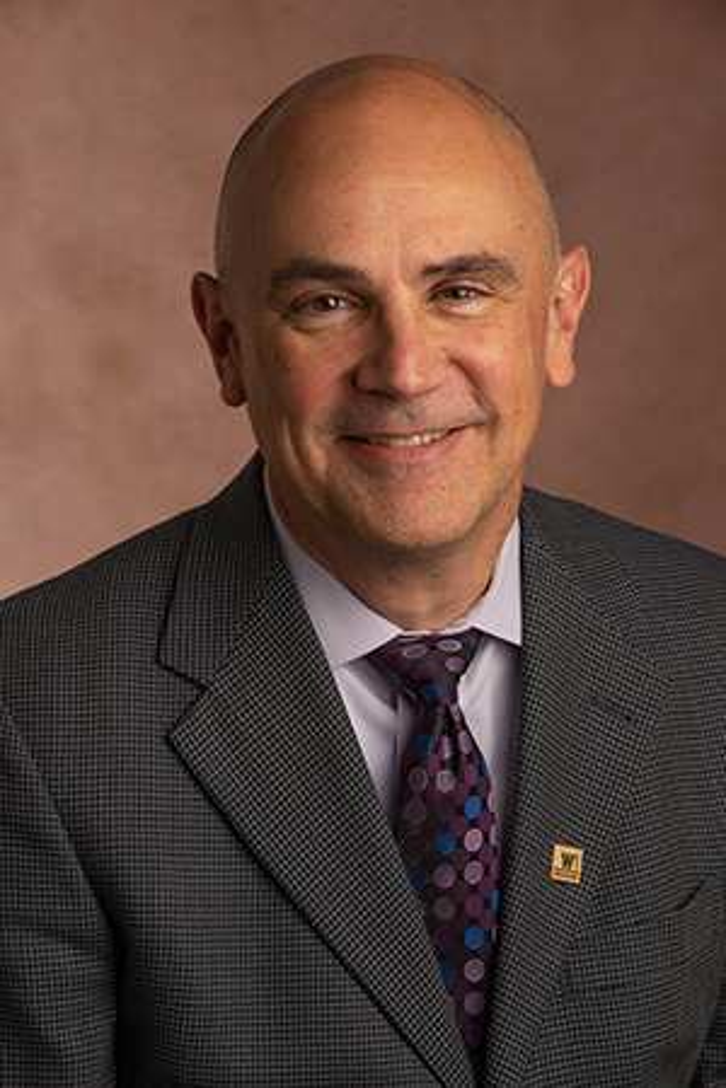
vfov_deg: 17.1
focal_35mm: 120
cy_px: 544
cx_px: 363
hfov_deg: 11.4
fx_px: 3630
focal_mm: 120
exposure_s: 1/100
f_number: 18
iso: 200
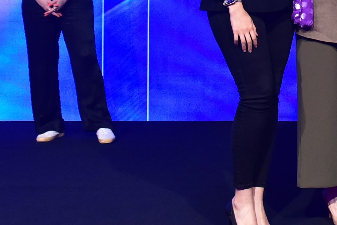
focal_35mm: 100
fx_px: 936
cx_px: 447
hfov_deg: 18.8
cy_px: -80
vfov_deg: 13.2
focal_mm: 32
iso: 1250
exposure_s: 1/200
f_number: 5.6
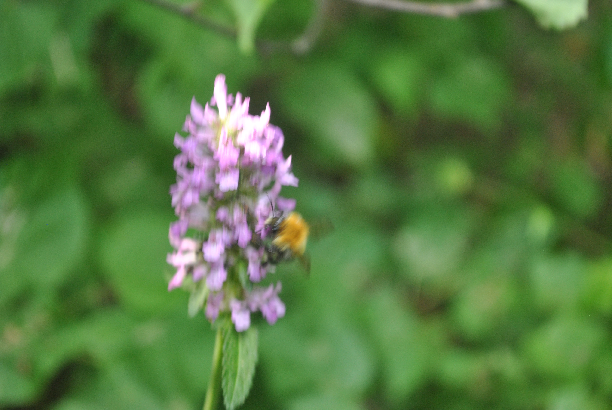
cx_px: 306
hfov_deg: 24.6
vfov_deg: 16.6
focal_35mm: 82
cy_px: 205
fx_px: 1404
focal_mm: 55
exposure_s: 1/25
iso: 400
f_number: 5.6
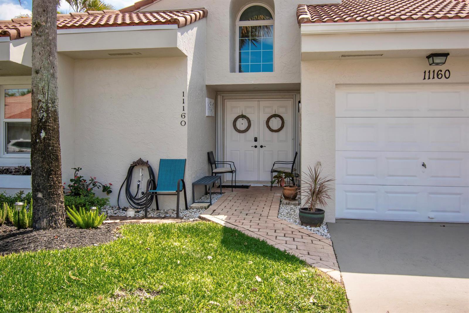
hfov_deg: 61.9
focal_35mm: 30
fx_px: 391
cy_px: 156
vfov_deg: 43.6
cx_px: 234
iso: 400
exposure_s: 1/1000
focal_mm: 20
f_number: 5.6
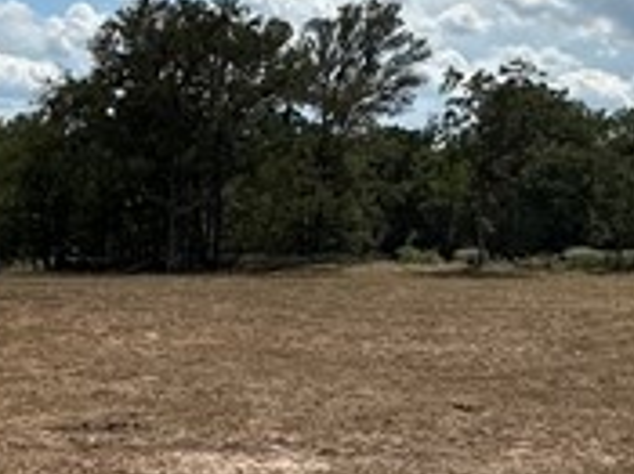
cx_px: 120
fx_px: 1501
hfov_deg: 23.5
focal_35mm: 82
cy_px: 177
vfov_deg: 17.9
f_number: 2.2
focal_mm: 2.22
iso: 50
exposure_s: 1/5051
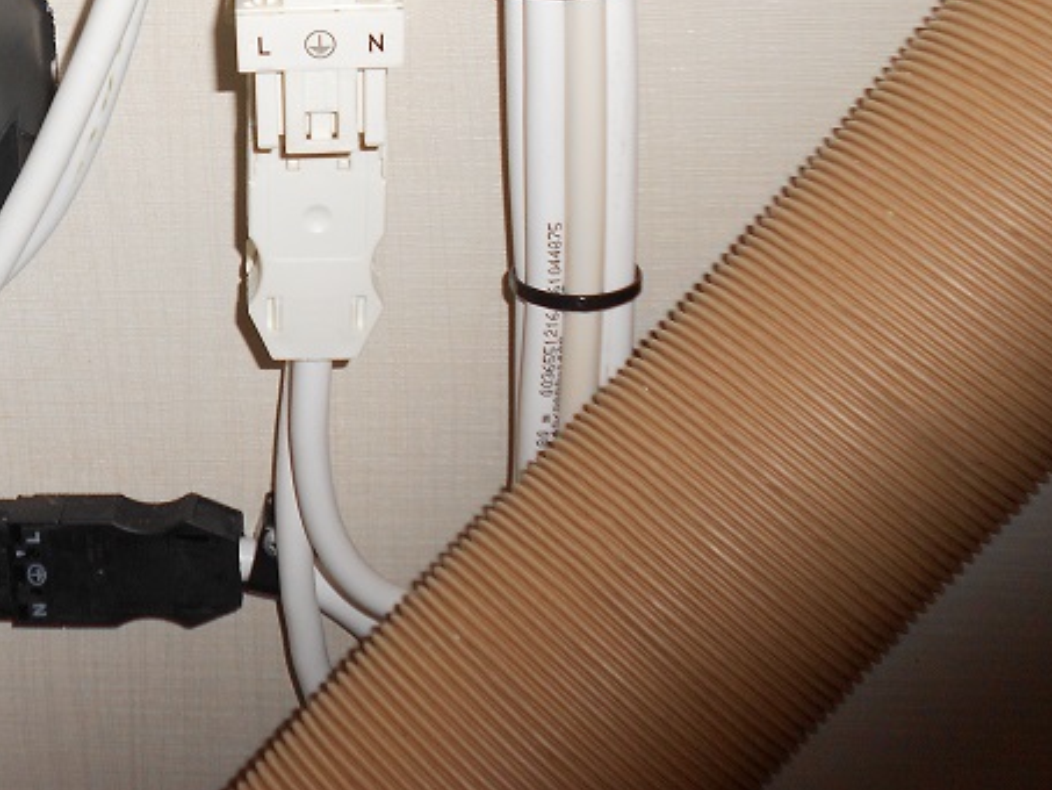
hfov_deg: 30.6
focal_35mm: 61
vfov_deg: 23.3
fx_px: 1854
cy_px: 56
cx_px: 165
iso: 80
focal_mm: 5.8
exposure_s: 1/30
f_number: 3.6
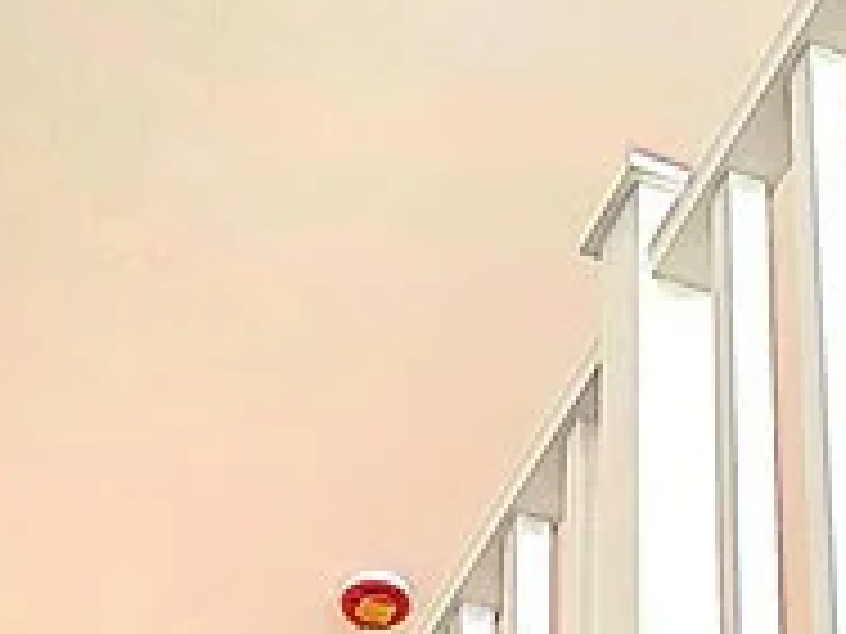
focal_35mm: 125
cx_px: 387
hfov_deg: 15.8
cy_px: 1075
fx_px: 3055
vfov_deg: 11.2
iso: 125
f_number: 1.7
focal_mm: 6.3
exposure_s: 1/120
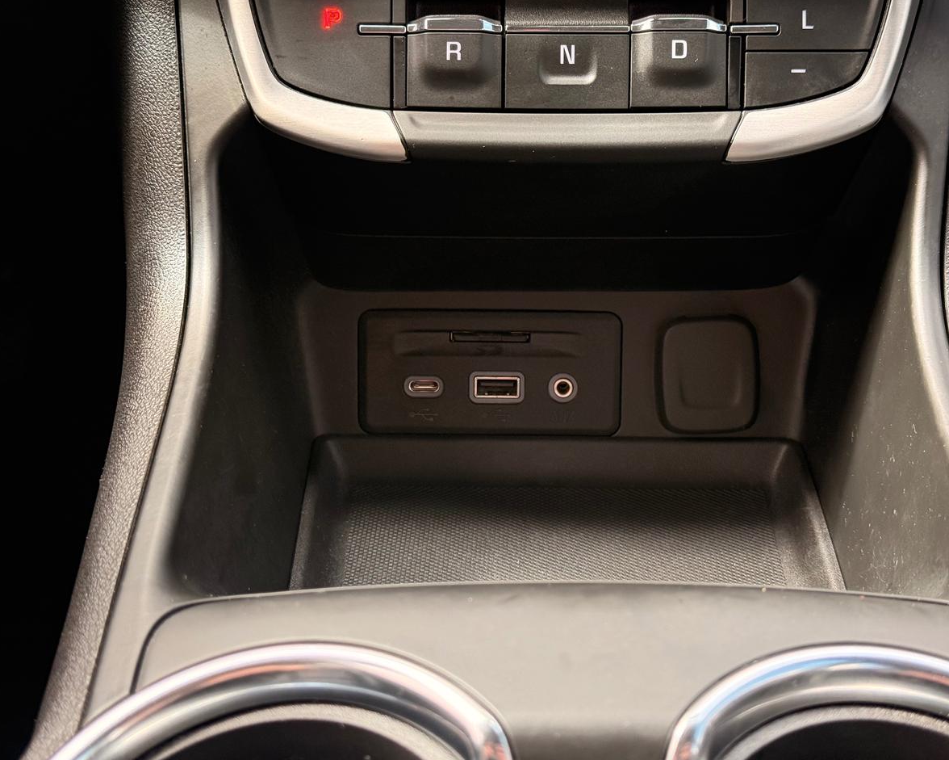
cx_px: 498
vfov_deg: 29.7
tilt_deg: -31.7
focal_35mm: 51
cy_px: 385
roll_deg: +0.0
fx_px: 1433
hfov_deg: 36.6
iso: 160
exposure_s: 1/97
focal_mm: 6.76
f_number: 1.78
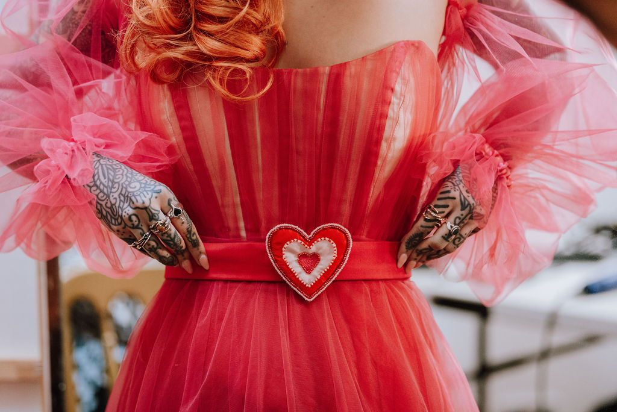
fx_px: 1749
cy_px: 206
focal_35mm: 102
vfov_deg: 13.4
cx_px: 308
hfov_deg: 20.0
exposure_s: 1/250
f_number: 2.8
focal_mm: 102
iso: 5000
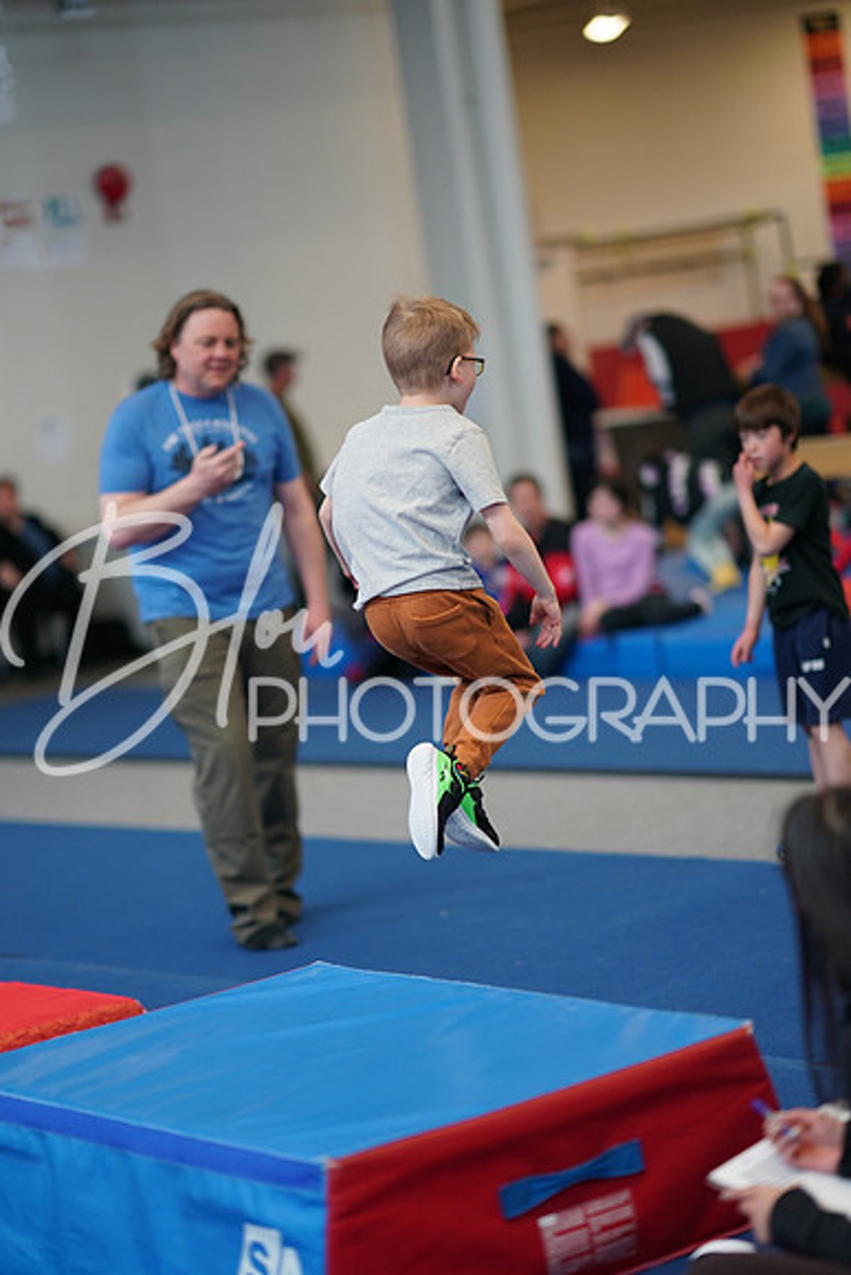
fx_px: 3012
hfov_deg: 16.1
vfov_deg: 23.9
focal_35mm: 85
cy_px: 638
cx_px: 426
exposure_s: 1/500
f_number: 1.4
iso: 500
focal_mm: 85
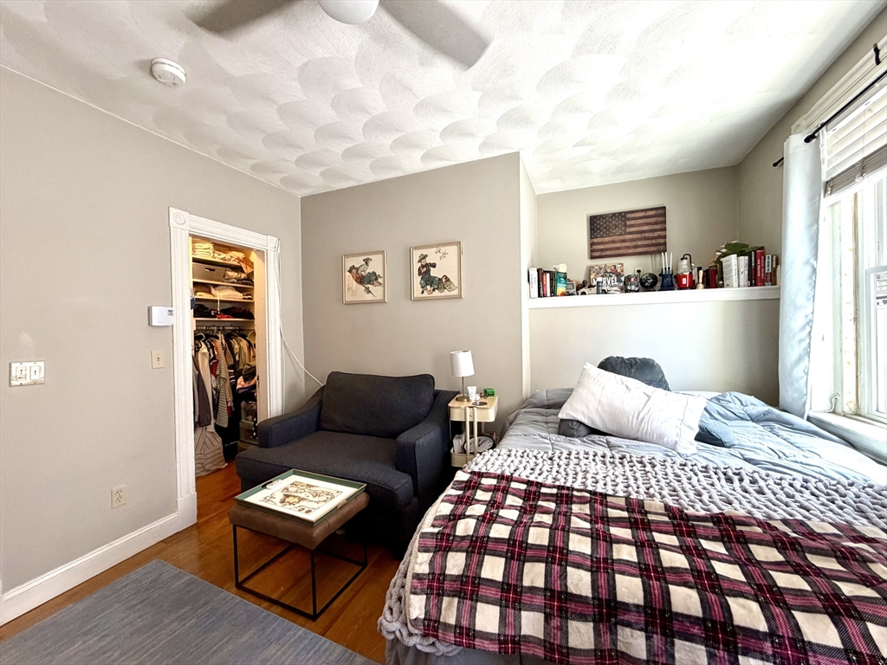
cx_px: 444
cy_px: 332
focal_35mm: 14
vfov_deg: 85.7
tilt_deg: +0.1
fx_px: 359
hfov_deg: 102.1
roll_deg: +1.5
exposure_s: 1/85
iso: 320
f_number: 2.2
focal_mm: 2.22
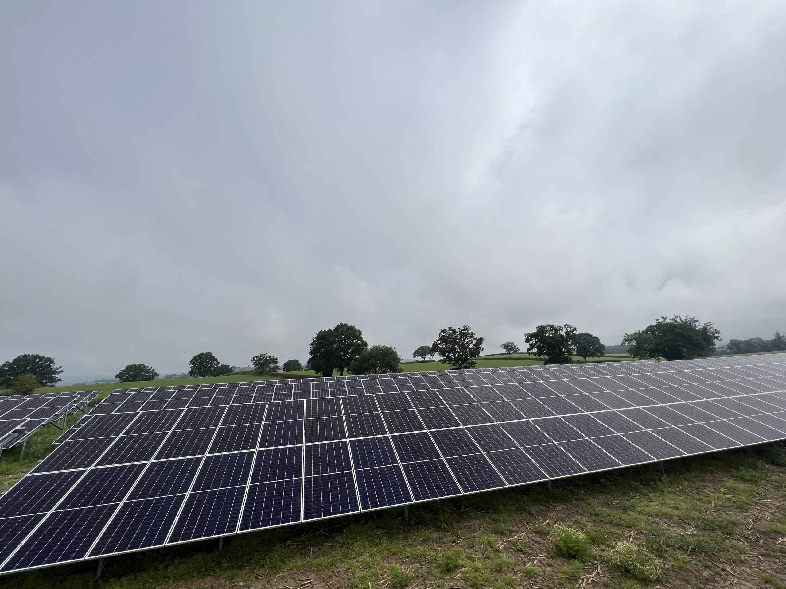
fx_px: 295
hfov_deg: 106.2
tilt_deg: +12.4
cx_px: 393
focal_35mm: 13
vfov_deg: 89.9
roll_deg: +3.9
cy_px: 294
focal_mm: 1.57
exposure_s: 1/4386
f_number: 1.8
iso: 40
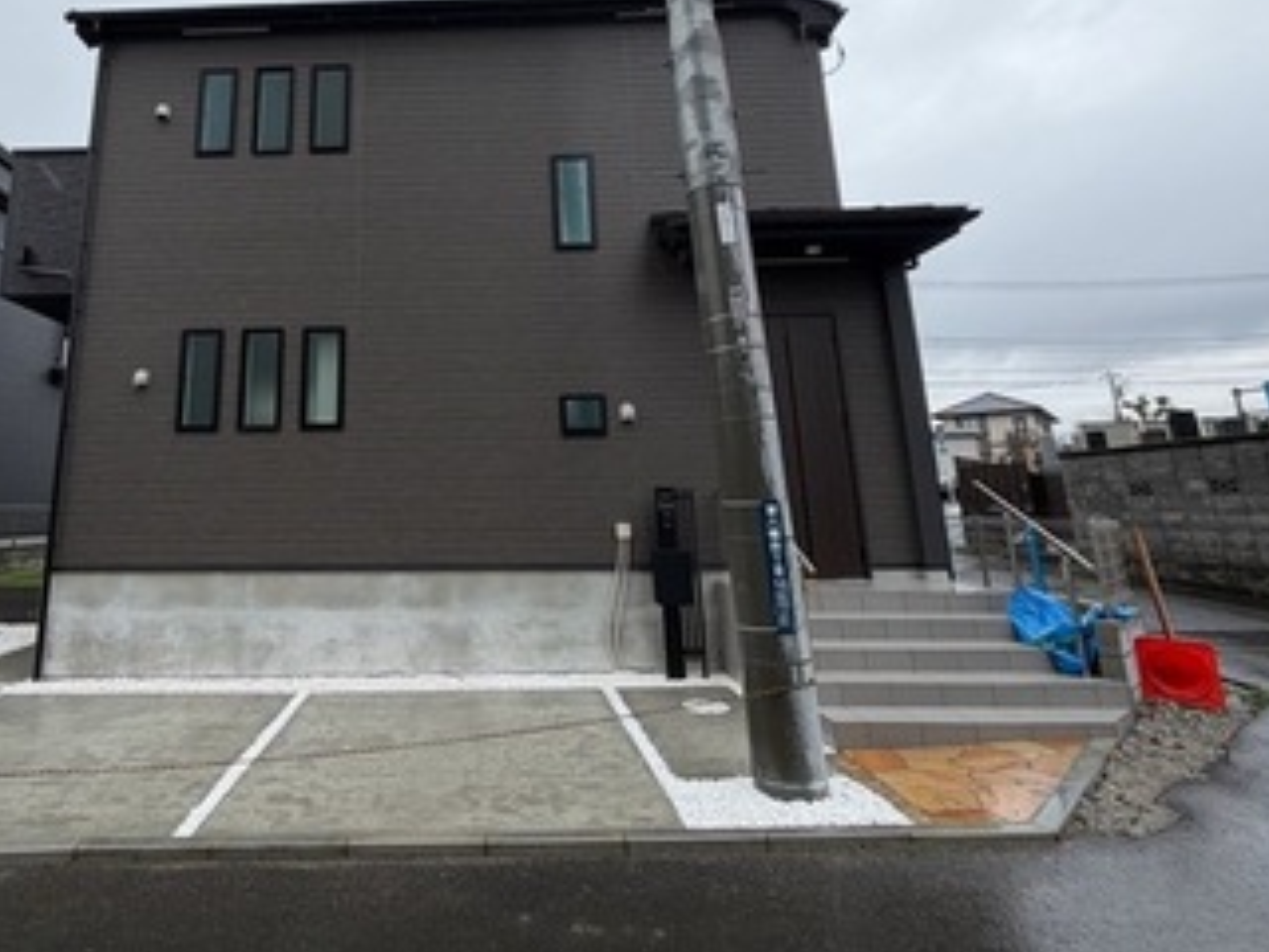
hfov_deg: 76.8
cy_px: 333
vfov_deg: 62.2
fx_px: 770
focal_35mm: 21
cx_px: 436
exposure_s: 1/502
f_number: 2.2
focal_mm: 2.22
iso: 50
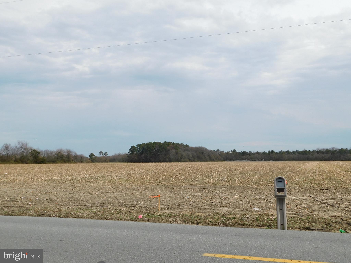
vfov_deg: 39.7
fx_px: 365
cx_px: 176
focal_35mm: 36
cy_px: 132
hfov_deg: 51.4
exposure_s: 1/400
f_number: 7
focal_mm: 6.3
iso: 125
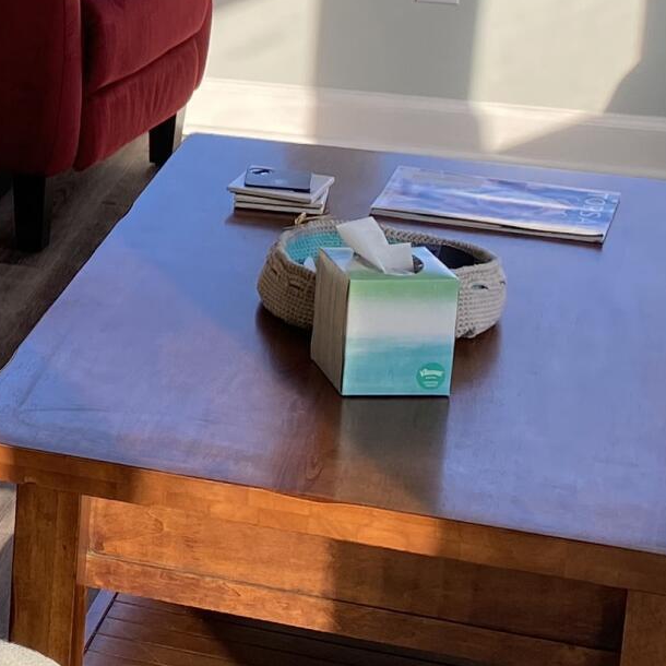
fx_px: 2460
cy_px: 96
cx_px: -527
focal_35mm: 113
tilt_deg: -15.2
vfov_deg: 15.3
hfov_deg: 13.8
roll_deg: +2.0
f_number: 1.8
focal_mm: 4.25
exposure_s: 1/217
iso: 32
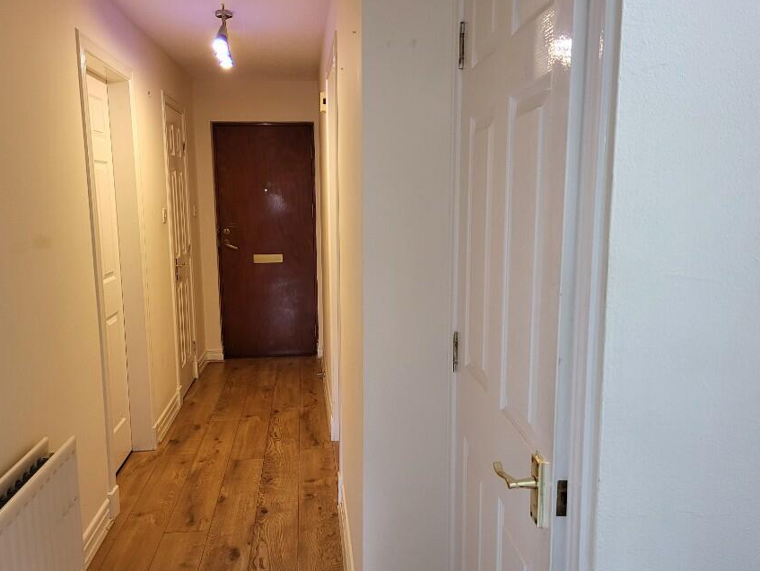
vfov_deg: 48.3
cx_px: 347
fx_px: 637
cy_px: 296
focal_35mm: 29
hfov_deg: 61.5
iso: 320
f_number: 1.8
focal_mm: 5
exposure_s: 1/50
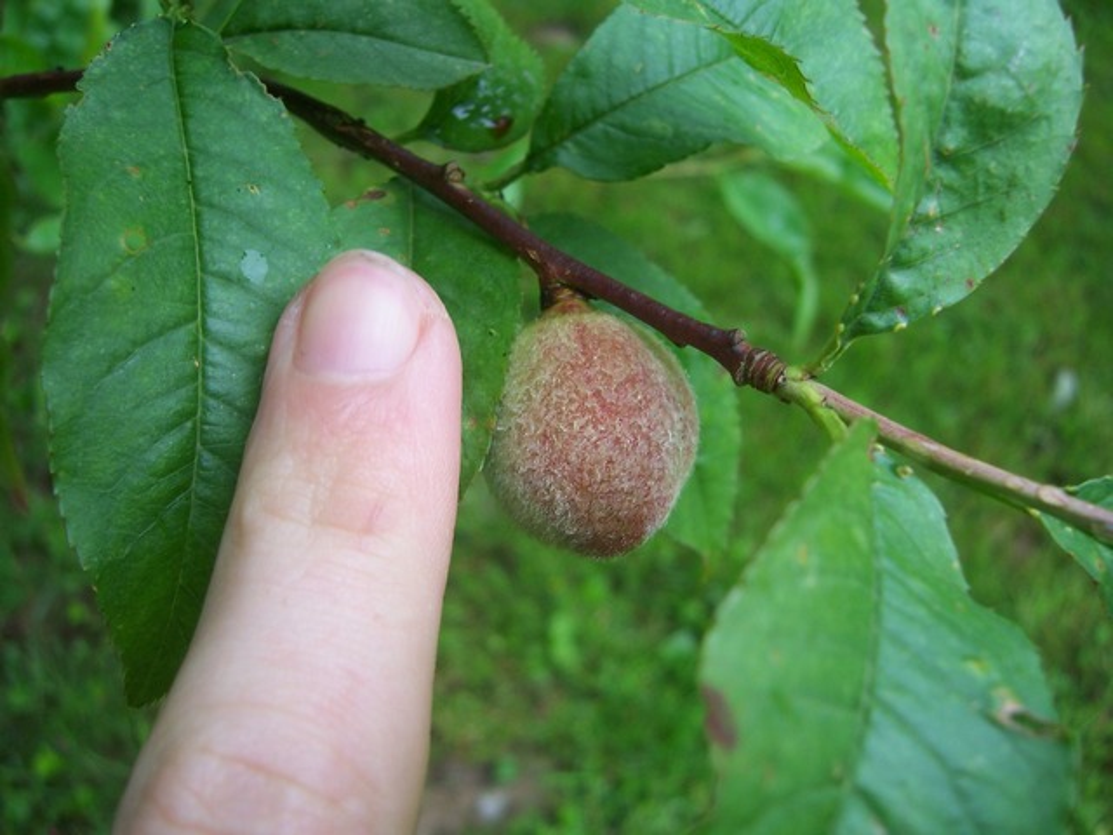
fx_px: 1157
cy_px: 418
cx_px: 556
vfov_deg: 39.7
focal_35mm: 36
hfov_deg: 51.4
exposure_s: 1/60
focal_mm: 6
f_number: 3
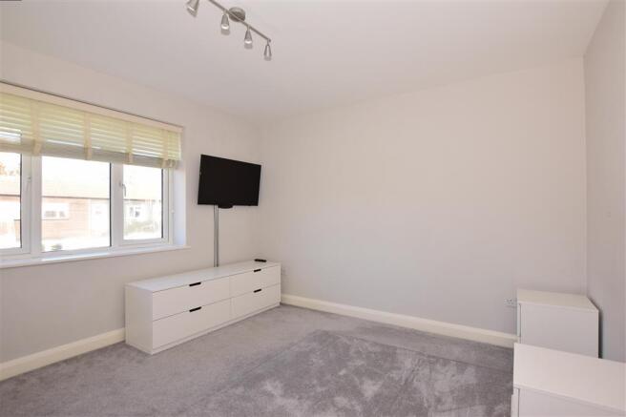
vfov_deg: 77.3
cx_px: 313
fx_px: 261
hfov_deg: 100.4
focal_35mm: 15
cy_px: 208
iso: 400
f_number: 5.6
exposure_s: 1/160
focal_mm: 10
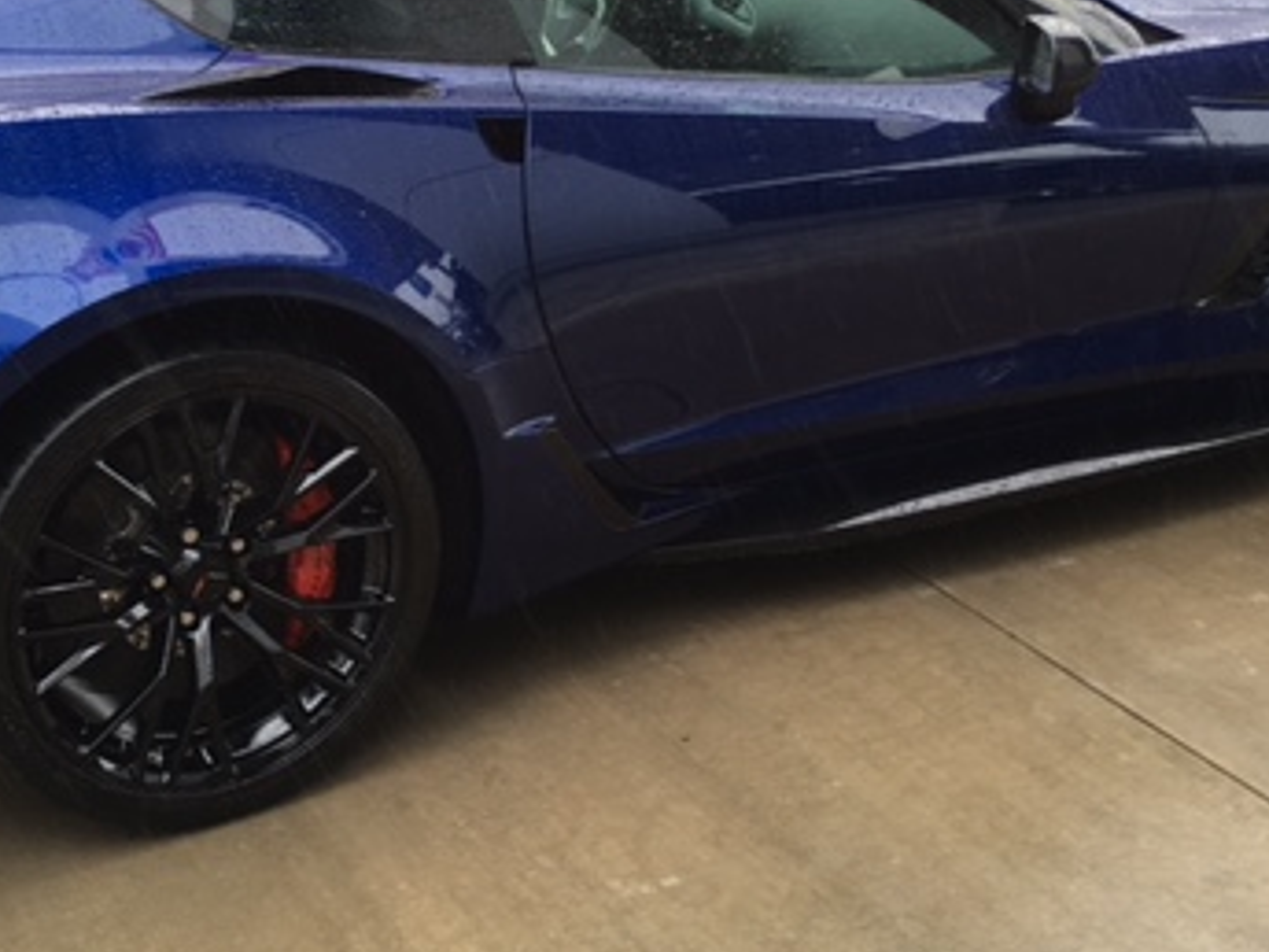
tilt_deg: -19.1
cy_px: 236
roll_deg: +0.9
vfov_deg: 26.7
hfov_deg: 35.4
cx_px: 513
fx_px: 1980
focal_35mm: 54
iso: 25
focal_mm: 4.15
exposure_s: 1/120
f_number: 2.2
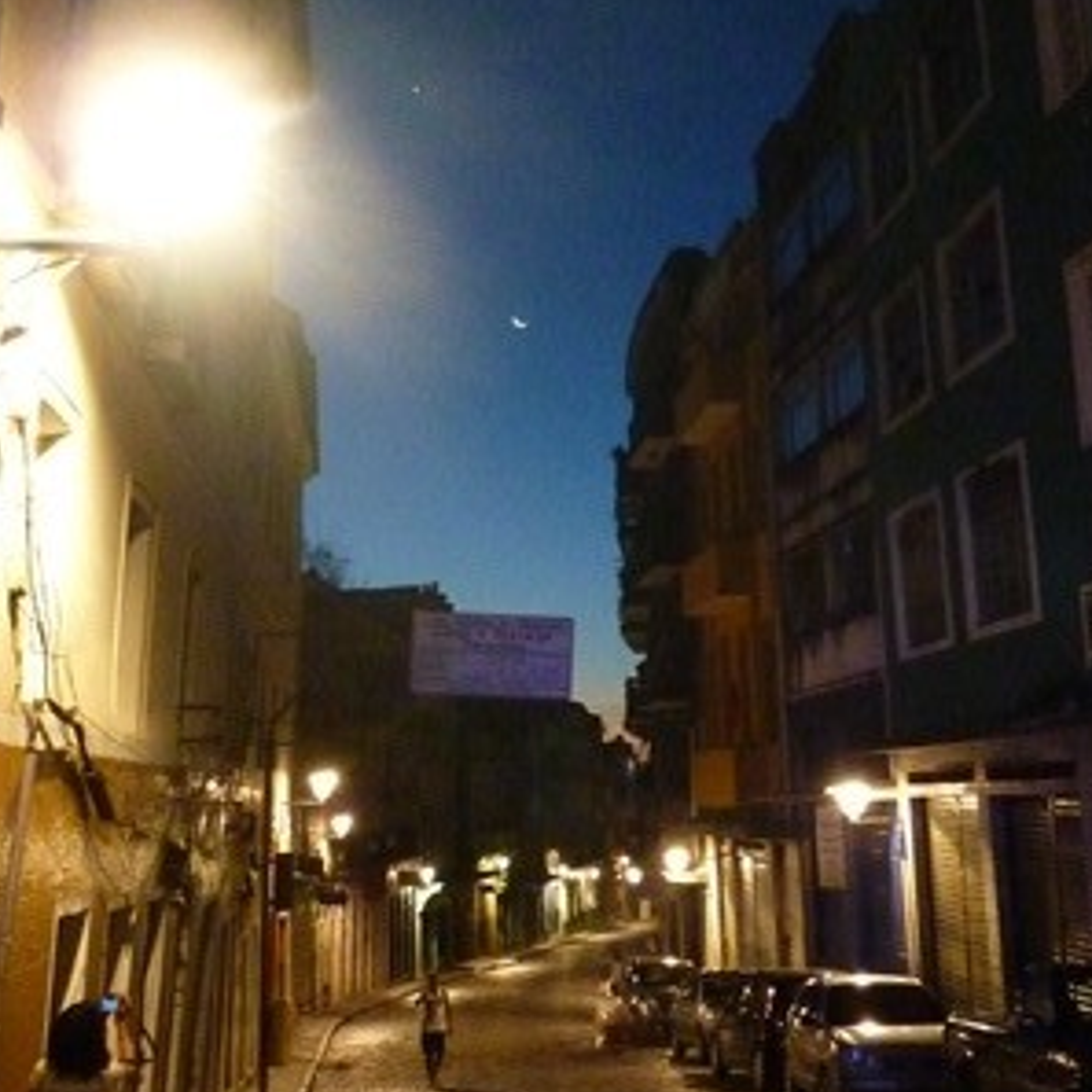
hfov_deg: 38.3
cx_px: 559
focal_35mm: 44
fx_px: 1570
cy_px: 375
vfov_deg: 38.0
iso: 800
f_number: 3.3
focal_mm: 4.1
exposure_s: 1/13
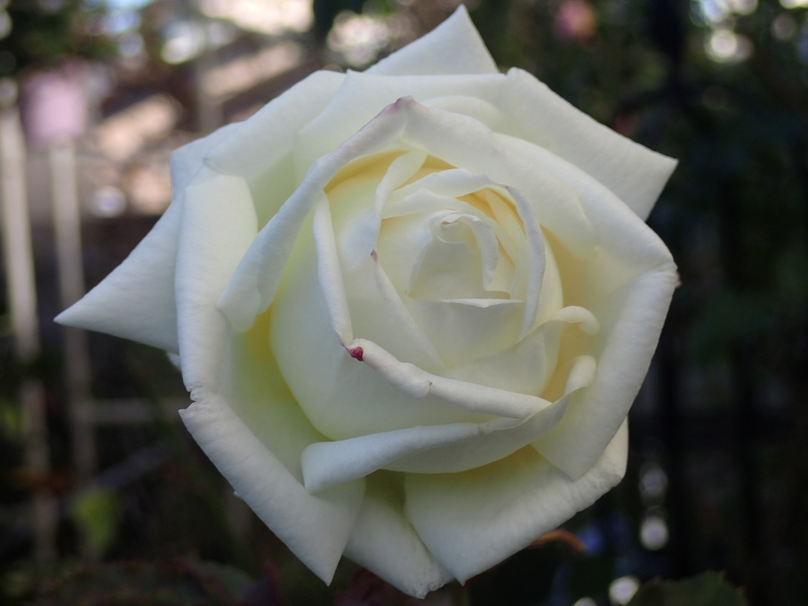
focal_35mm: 70
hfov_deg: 27.8
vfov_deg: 21.0
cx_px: 404
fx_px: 1634
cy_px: 303
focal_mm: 12.6
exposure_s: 1/250
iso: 100
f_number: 4
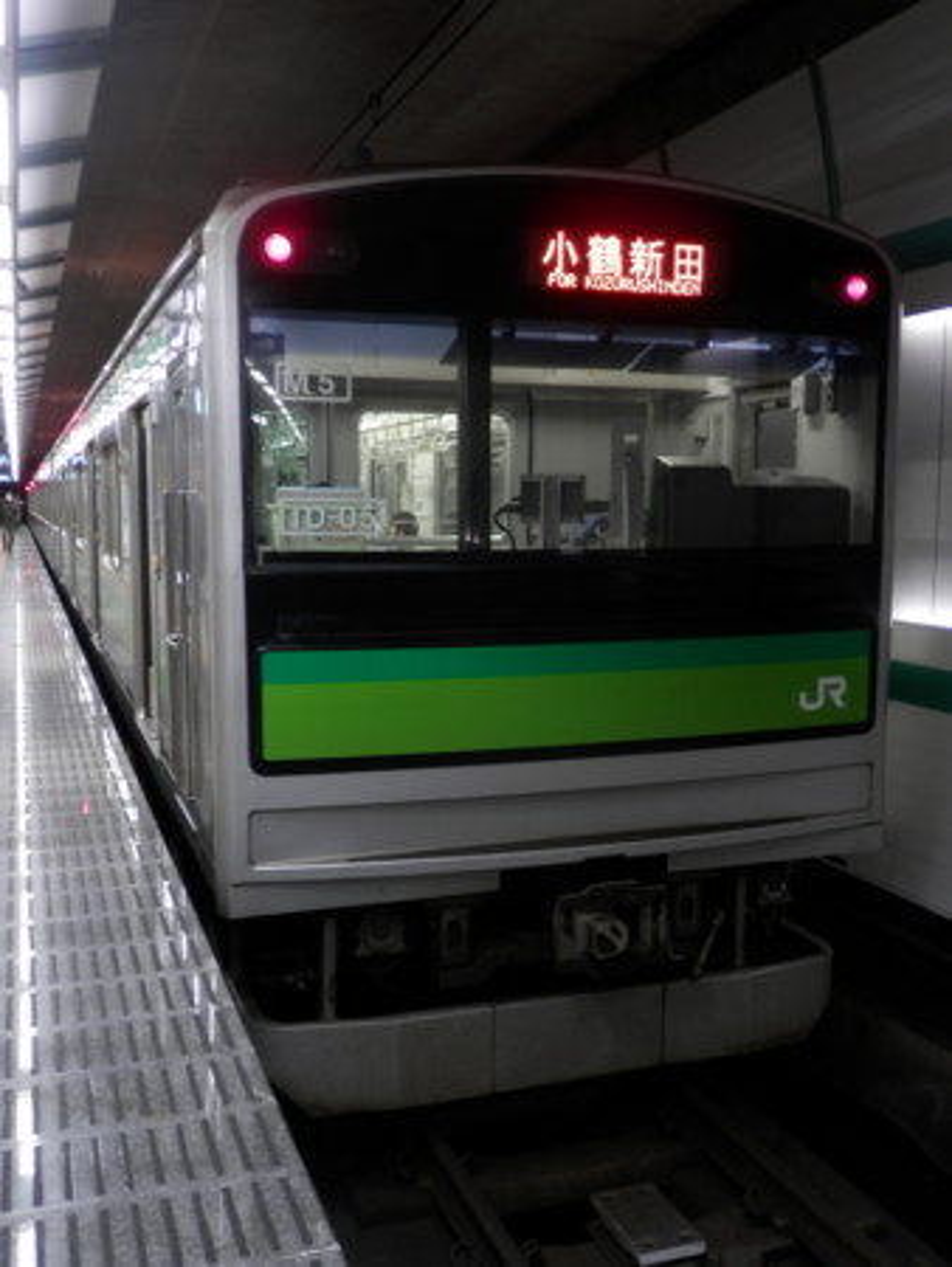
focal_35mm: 33
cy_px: 634
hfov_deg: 43.0
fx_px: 1209
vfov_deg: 55.3
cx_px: 476
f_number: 3.4
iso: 80
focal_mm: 6
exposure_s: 1/4
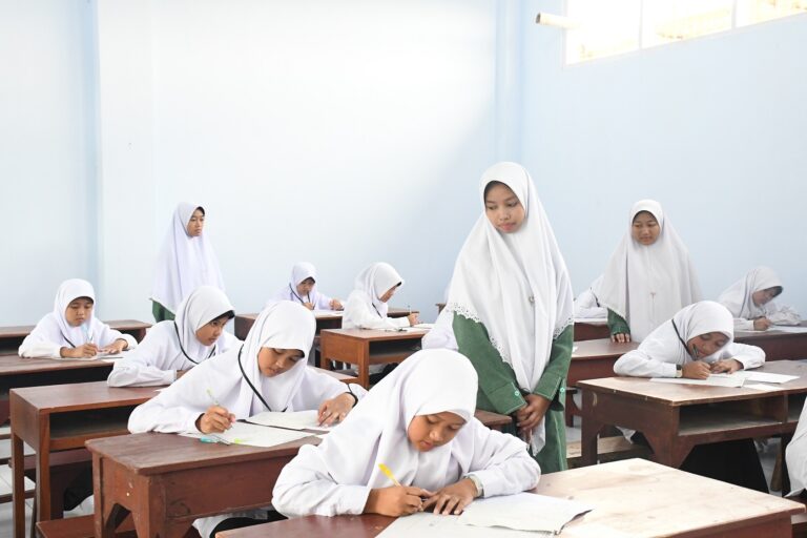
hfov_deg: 43.6
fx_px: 1009
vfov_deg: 29.9
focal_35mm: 45
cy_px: 269
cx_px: 404
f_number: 5.6
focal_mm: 30
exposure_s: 1/60
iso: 3200
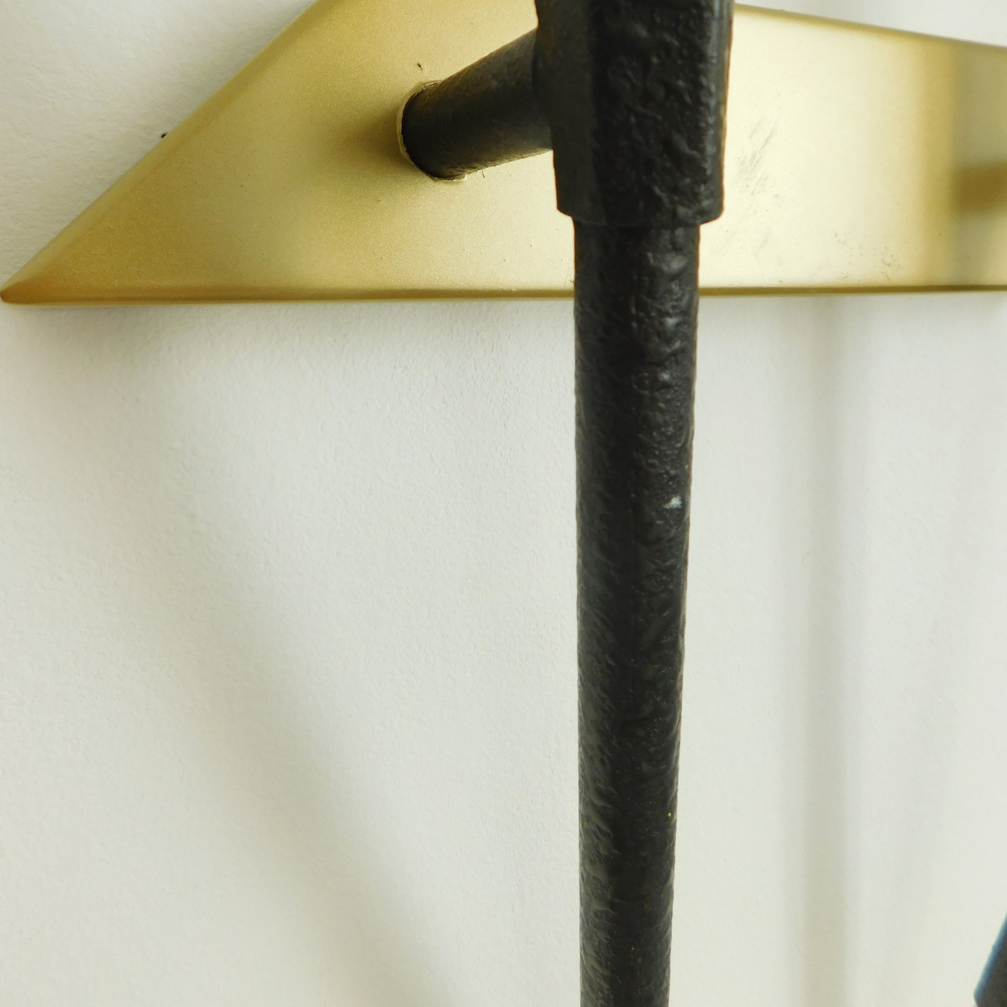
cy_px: 346
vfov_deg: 56.2
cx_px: 503
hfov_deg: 57.3
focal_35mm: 28
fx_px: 922
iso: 125
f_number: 3
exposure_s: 1/100
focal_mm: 4
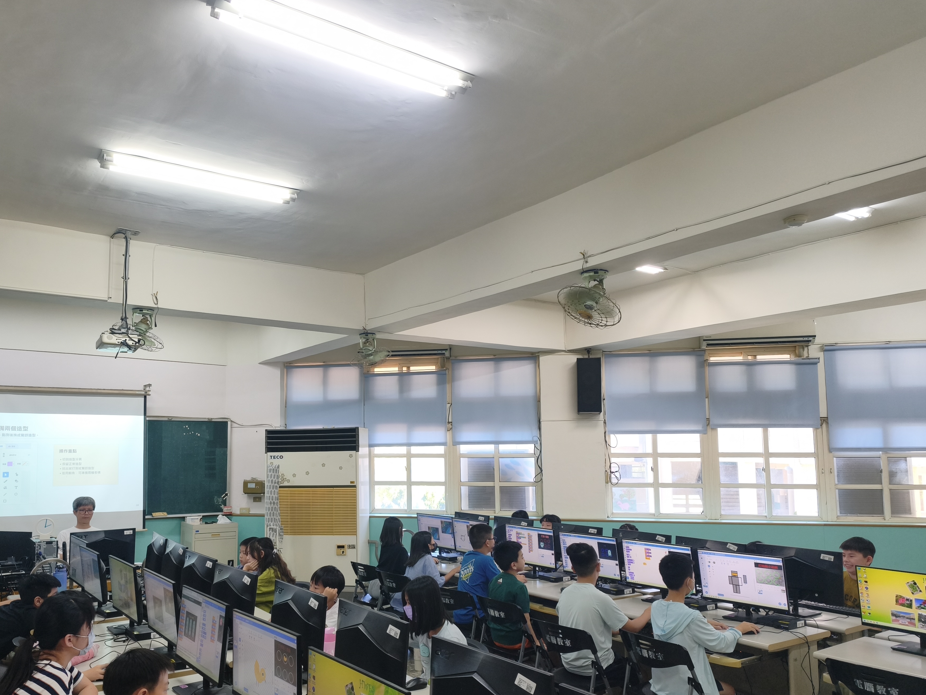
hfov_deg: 65.0
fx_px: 722
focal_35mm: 27
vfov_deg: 51.2
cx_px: 398
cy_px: 399
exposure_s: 1/120
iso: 125
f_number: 1.62
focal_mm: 6.45
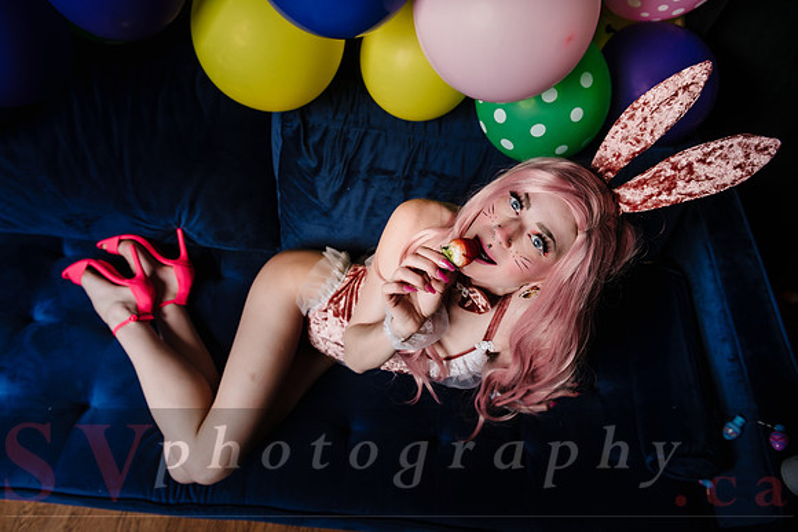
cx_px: 399
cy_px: 266
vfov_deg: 53.2
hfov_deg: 73.7
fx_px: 532
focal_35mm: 24
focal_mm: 24
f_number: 4.5
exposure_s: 1/200
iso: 64
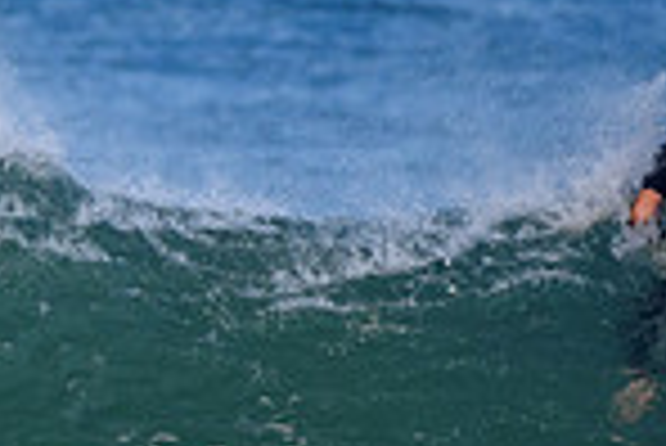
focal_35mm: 2939
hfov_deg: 0.7
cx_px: -513
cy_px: 664
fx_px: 54424
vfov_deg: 0.5
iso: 500
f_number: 5.6
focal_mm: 500
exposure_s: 1/2000
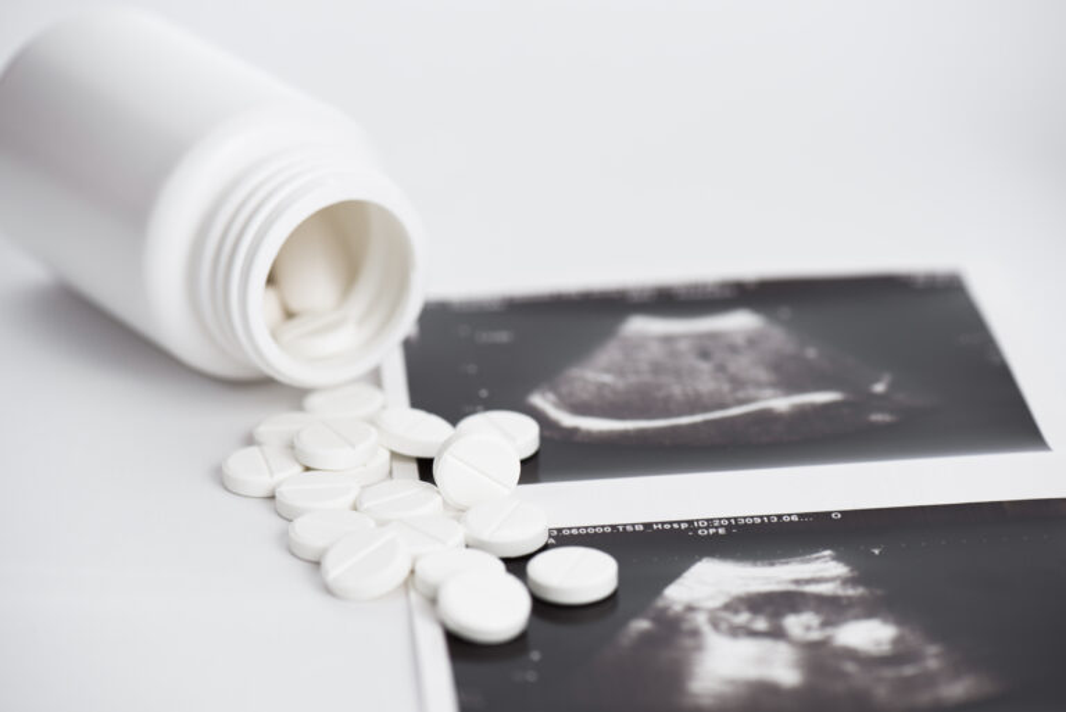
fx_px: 3111
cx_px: 533
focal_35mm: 105
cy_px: 356
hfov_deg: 19.4
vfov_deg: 13.1
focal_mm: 105
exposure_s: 1/200
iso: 100
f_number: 6.3
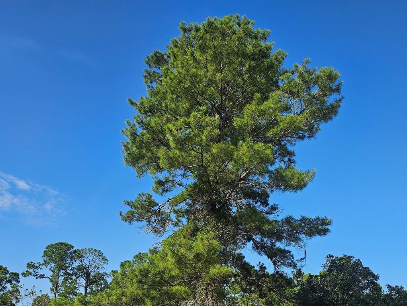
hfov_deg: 51.2
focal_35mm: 36
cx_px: 228
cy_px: 225
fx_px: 423
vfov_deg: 38.7
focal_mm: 6.3
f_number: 1.7
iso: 10
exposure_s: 1/750
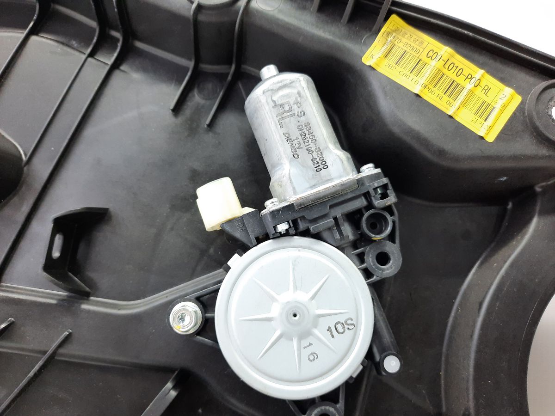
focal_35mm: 25
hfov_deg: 69.4
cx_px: 278
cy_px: 208
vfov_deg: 54.9
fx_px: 401
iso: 200
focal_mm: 4.6
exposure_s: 1/50
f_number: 2
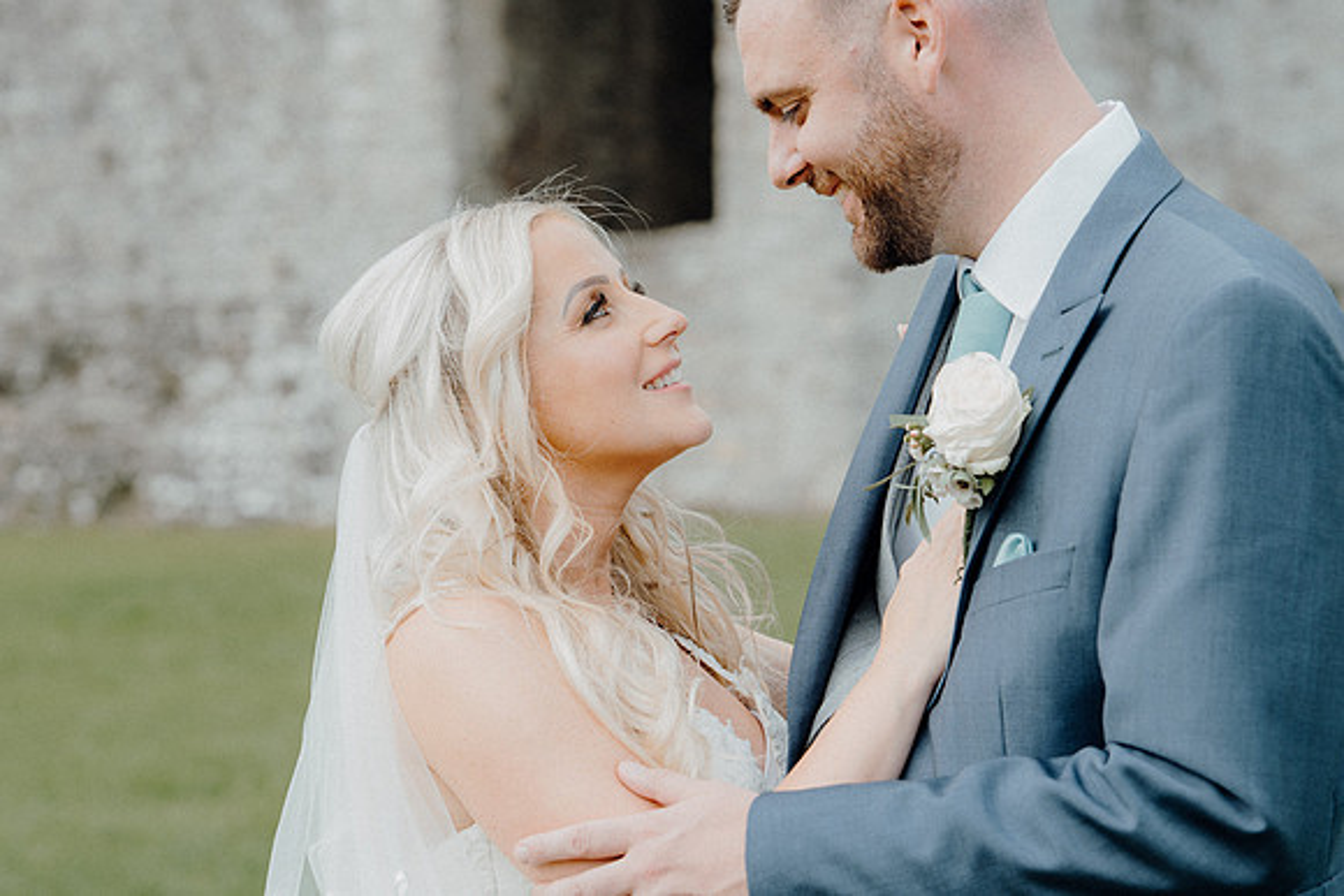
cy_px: 448
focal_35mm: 105
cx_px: 672
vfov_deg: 13.0
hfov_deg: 19.5
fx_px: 3921
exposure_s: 1/320
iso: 125
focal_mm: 70
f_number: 3.5
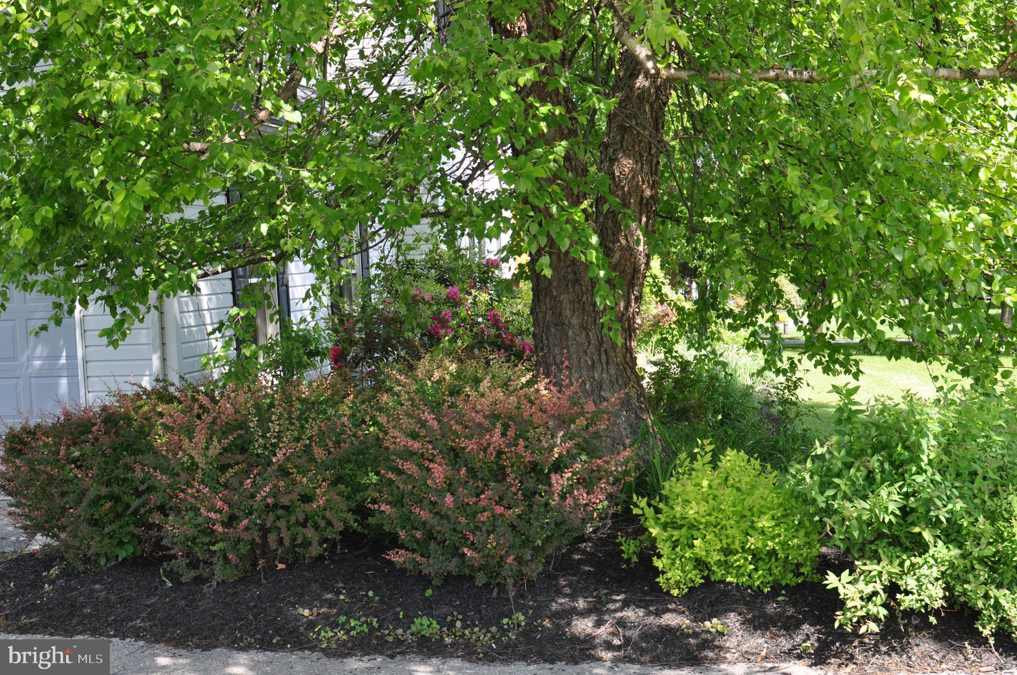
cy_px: 338
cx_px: 508
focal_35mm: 52
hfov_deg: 37.9
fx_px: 1481
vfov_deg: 25.7
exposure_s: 1/125
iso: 220
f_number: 5.6
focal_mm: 35
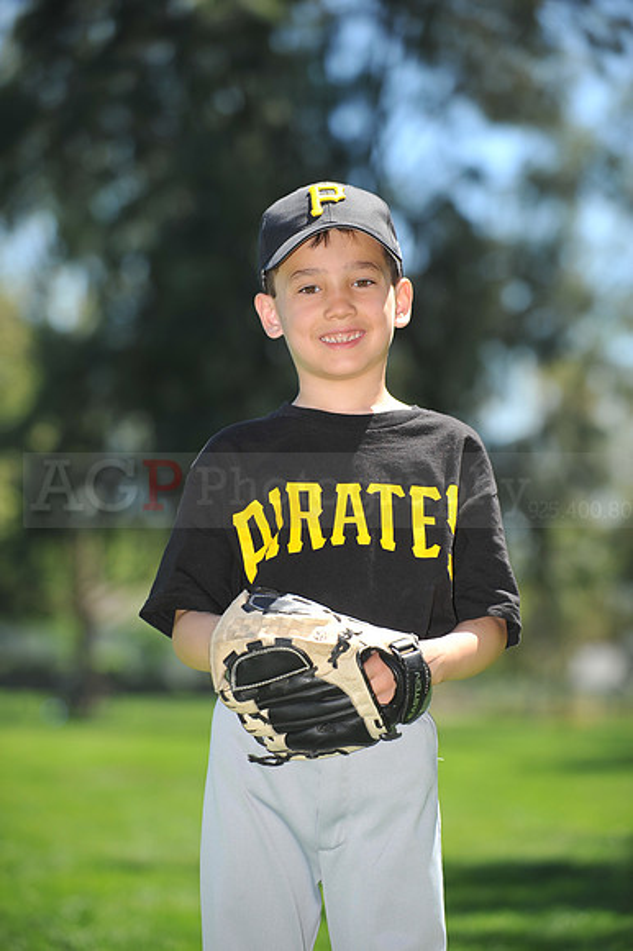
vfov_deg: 18.3
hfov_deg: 12.2
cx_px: 316
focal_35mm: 112
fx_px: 2957
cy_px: 476
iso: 200
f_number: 4
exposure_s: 1/1000
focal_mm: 112
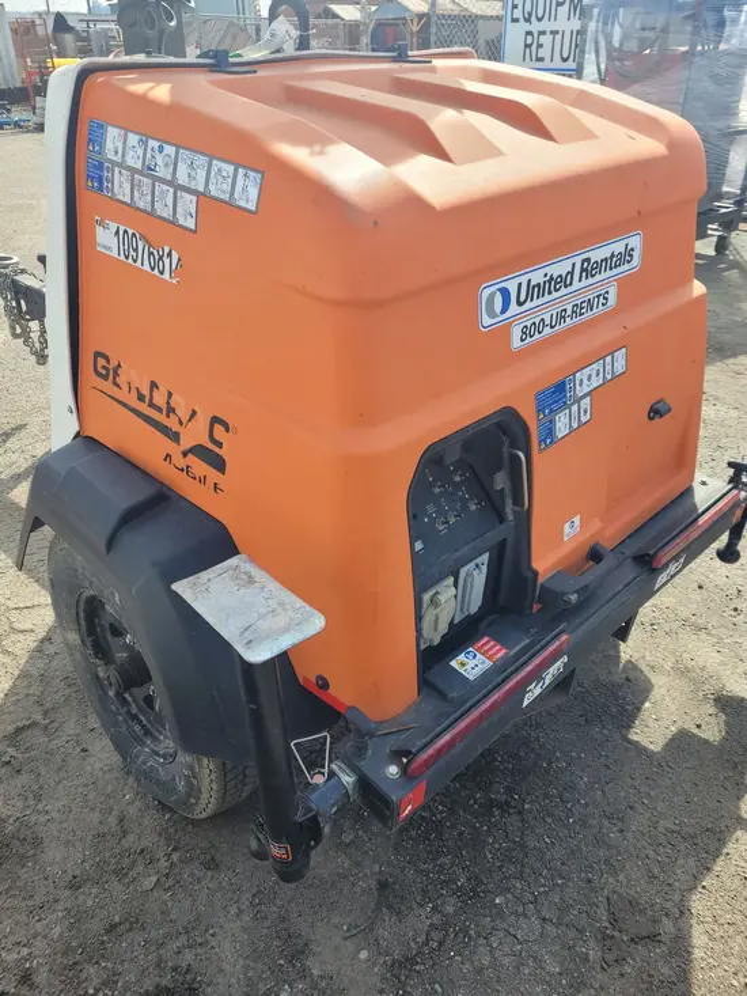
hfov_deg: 53.1
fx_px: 748
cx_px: 374
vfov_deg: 67.3
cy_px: 498
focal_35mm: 26
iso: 40
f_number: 1.8
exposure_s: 1/992
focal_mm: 5.4
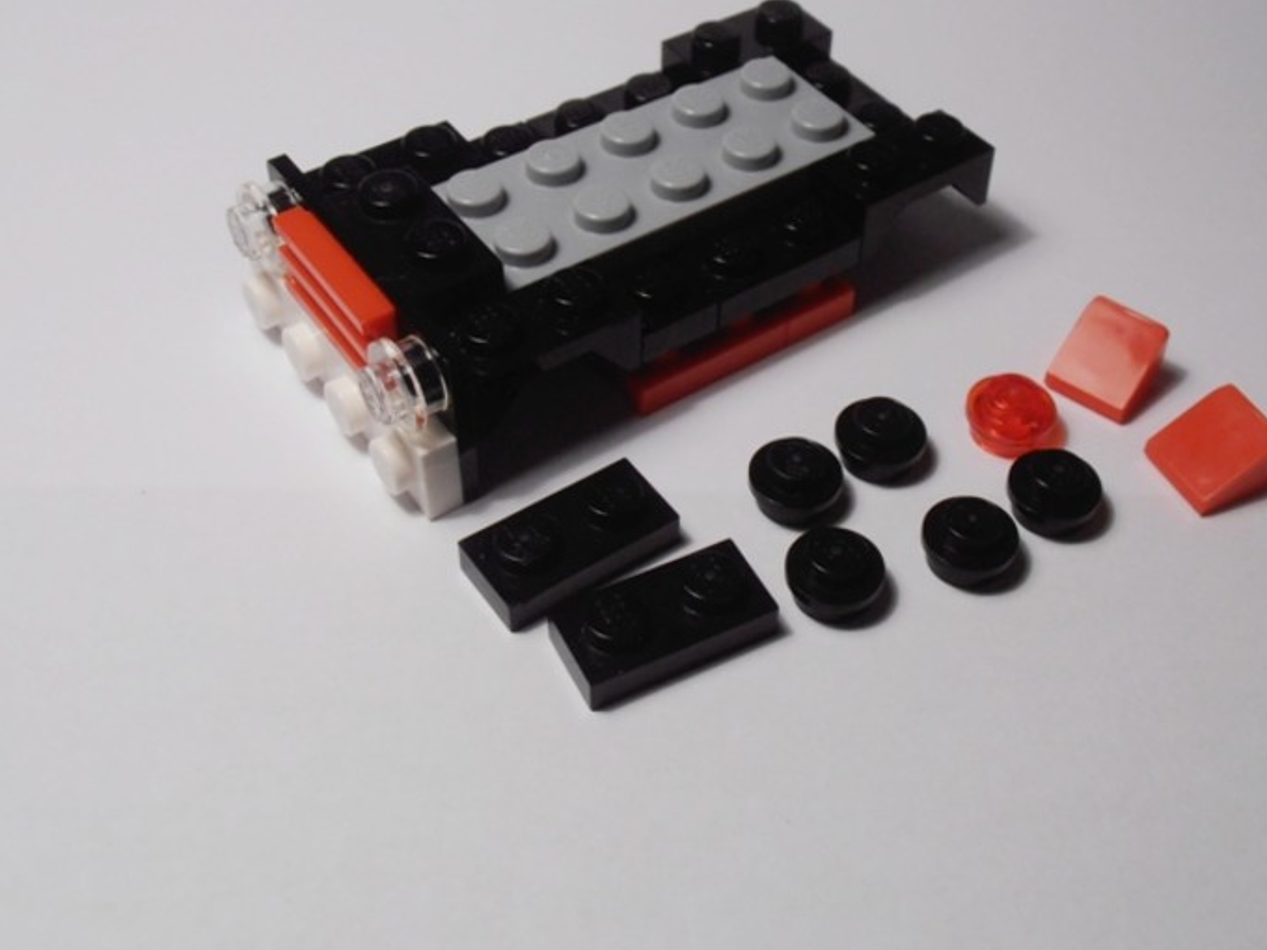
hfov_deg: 38.8
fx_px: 1793
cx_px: 747
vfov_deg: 29.6
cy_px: 353
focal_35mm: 49
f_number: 3.9
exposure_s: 1/80
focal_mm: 6.61
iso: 80
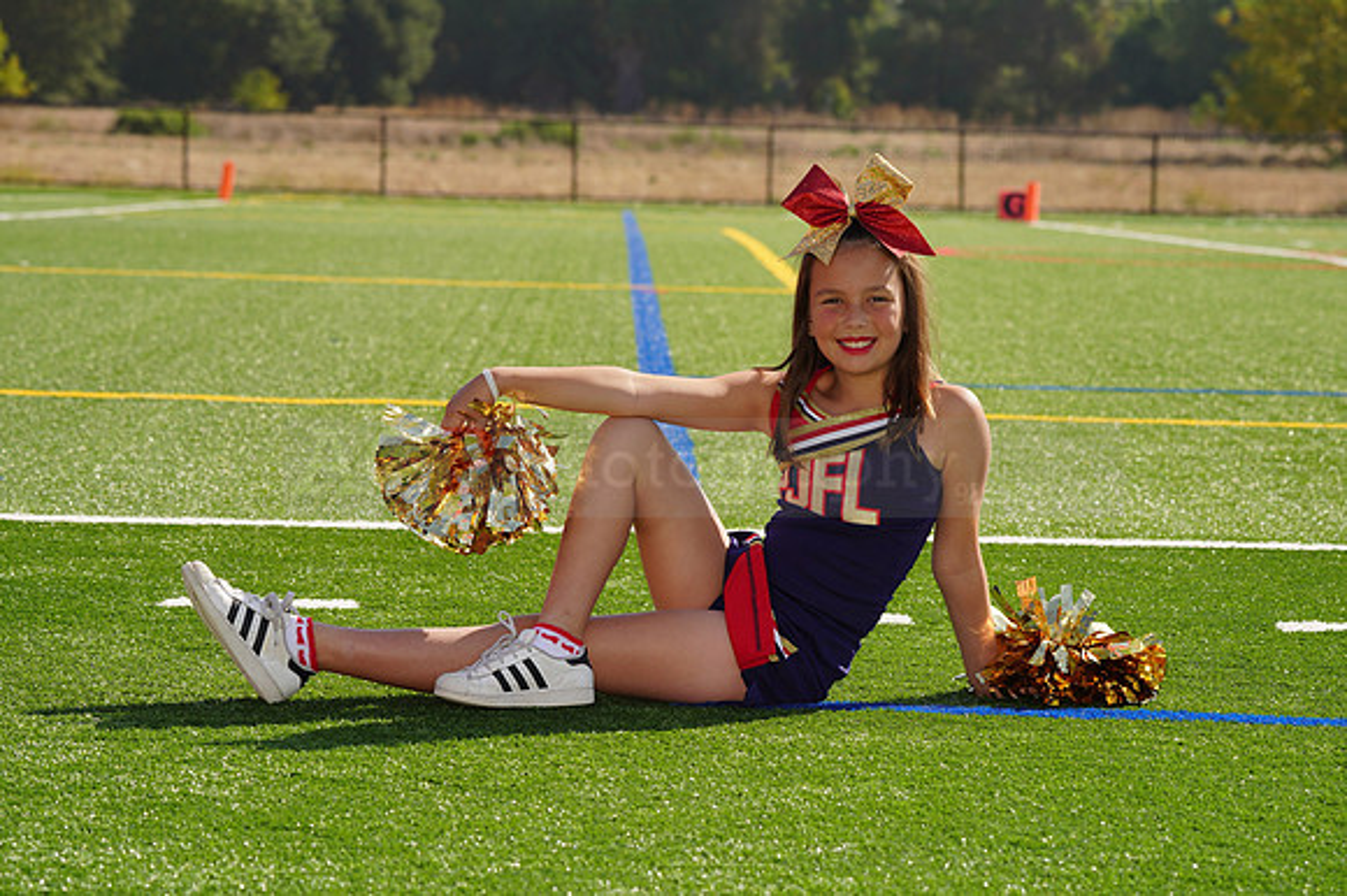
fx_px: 5048
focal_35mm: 135
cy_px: 448
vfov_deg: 10.1
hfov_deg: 15.2
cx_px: 674
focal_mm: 135
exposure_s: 1/250
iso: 100
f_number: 9
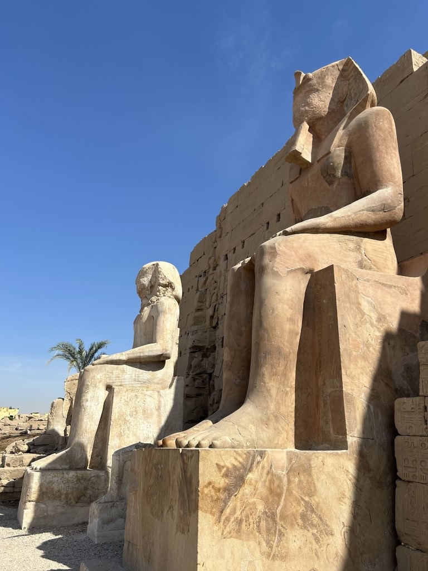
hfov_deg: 53.1
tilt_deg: +19.9
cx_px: 214
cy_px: 286
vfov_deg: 67.3
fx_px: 429
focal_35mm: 26
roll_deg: +1.4
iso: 50
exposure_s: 1/5319
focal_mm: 5.7
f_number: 1.5
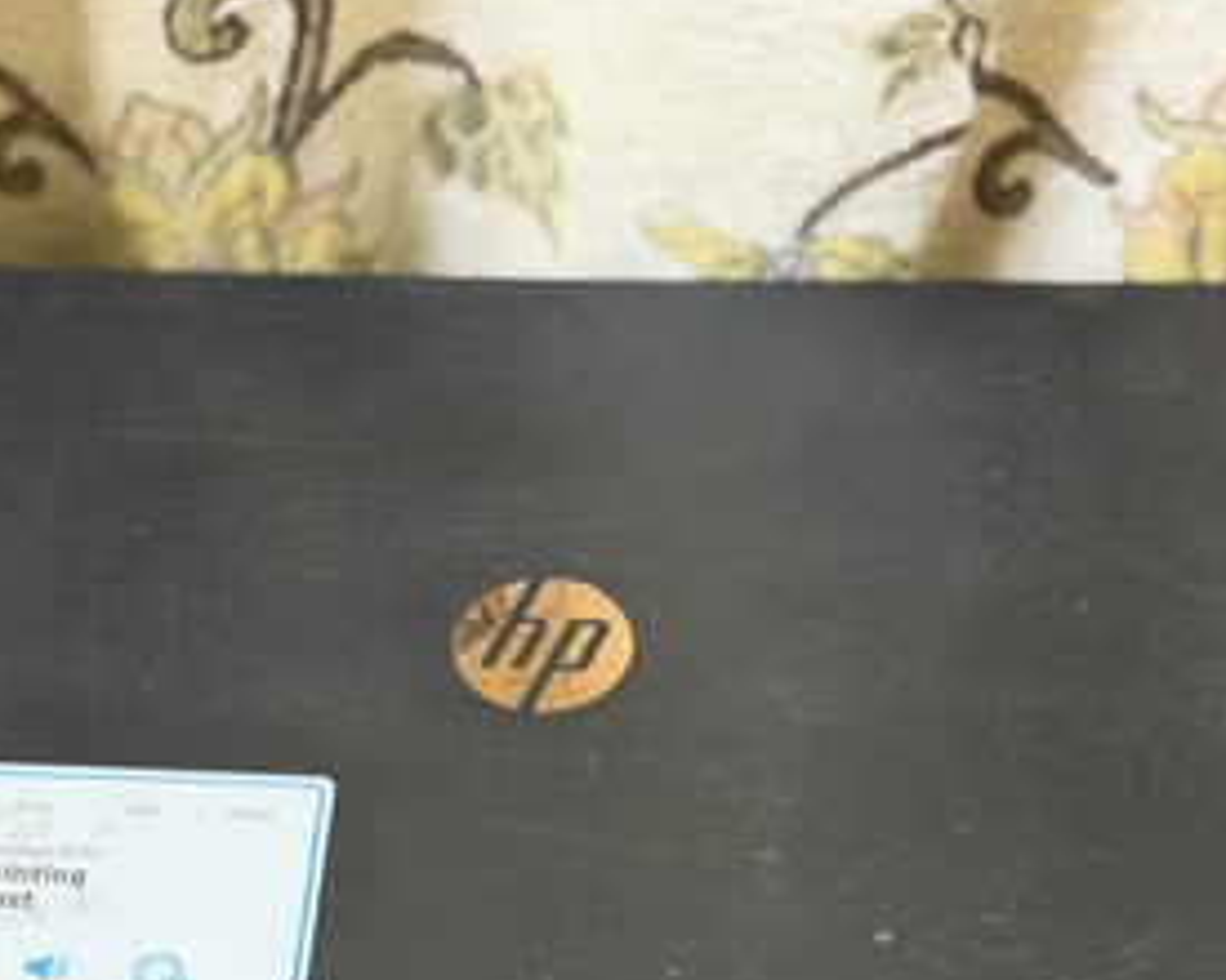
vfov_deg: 19.5
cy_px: 742
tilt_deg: -49.6
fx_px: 2830
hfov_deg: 24.4
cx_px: 502
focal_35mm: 78
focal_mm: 6.76
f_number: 1.78
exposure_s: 1/40
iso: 500
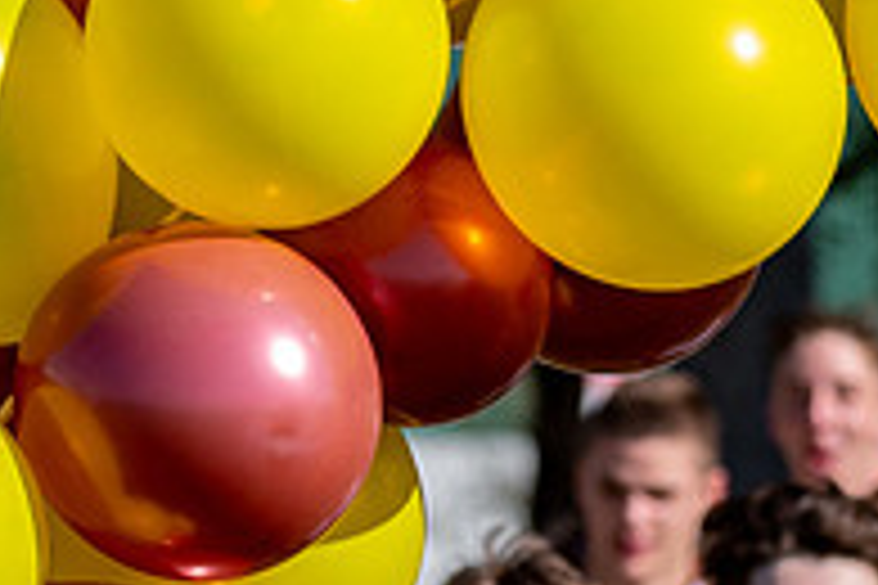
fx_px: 25655
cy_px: 1096
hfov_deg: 2.0
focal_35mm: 1052
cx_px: 1382
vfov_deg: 1.3
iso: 100
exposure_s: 1/1000
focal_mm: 120
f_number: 4
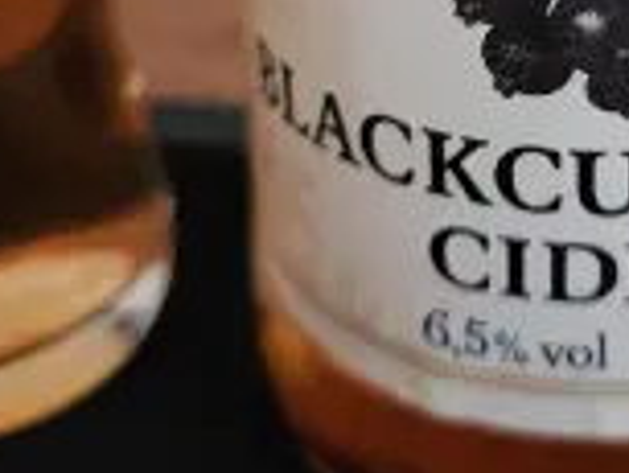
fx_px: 1237
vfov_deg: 20.4
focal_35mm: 68
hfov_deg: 27.8
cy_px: -82
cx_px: 522
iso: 800
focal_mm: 5.4
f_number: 1.8
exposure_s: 1/25
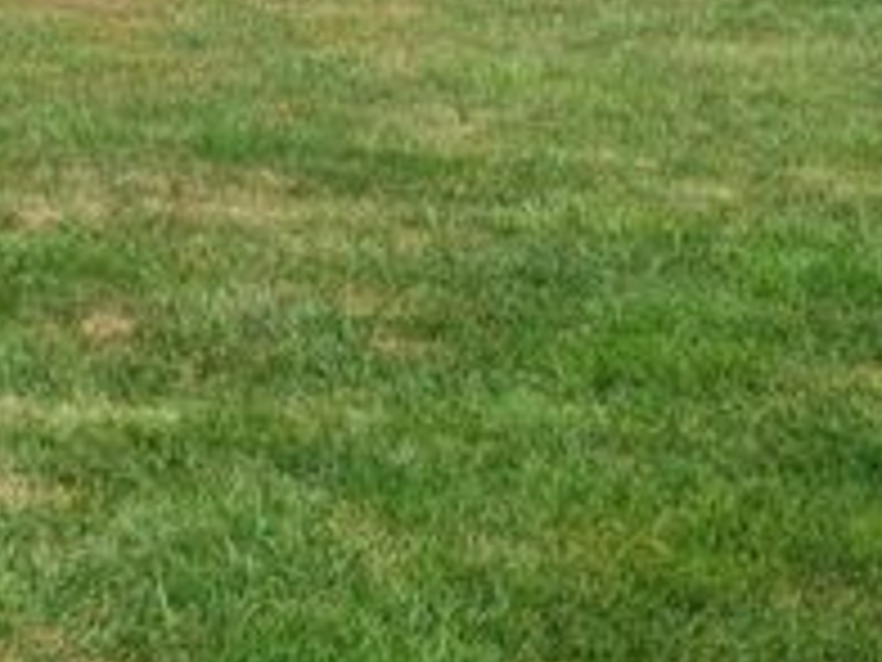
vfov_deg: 14.2
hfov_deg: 19.7
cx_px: -158
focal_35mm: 94
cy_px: -473
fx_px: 2395
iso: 40
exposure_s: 1/434
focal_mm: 4.6
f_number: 1.8
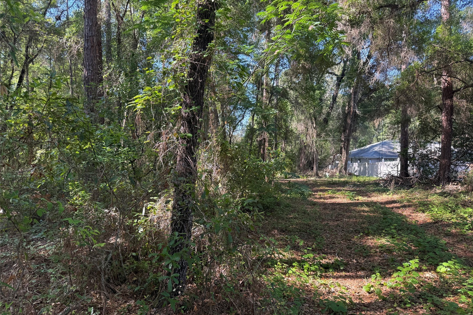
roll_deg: +0.3
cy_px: 174
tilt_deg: -2.7
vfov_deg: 51.2
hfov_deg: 71.5
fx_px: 328
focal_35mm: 25
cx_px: 236
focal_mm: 6.76
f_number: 1.78
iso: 100
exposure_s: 1/224
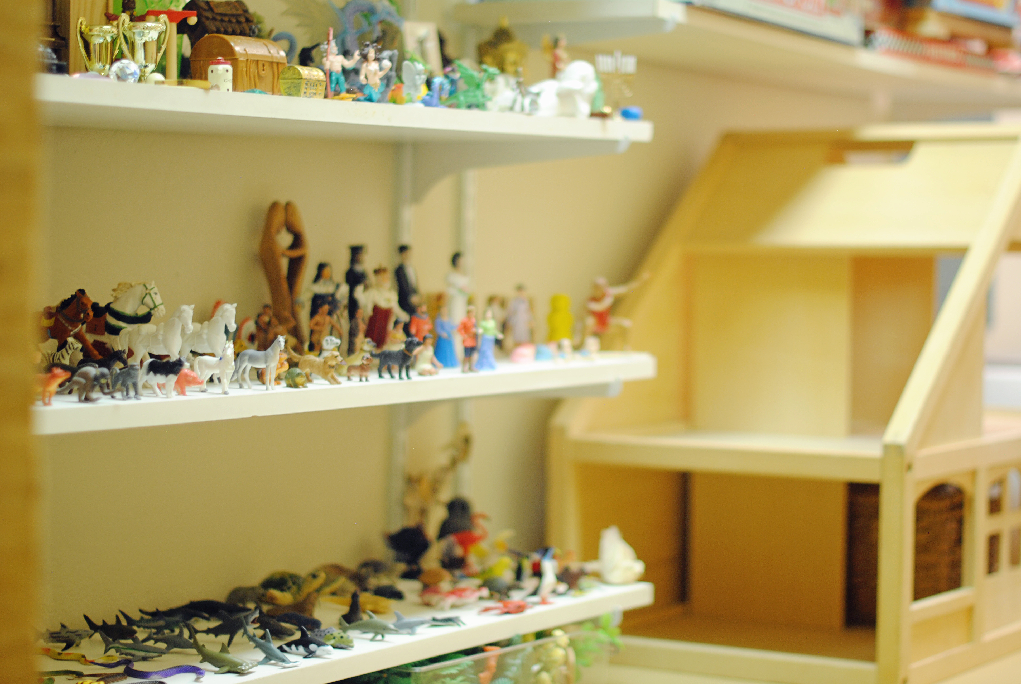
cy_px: 342
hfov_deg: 27.0
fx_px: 2130
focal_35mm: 75
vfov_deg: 18.2
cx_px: 510
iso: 100
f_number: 1.4
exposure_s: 1/15
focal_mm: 50
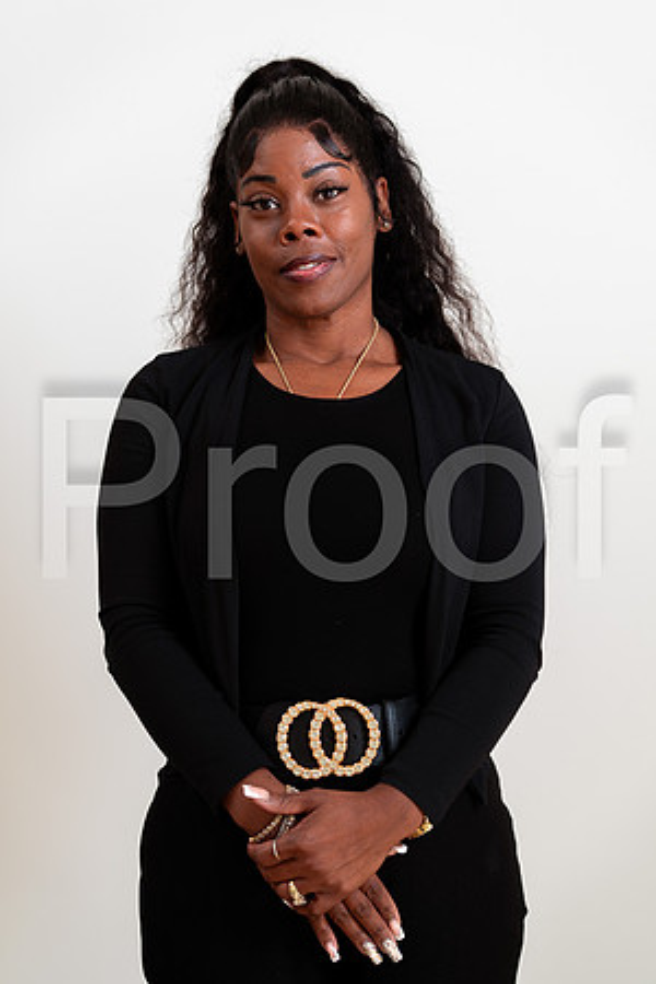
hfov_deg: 16.1
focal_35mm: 85
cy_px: 492
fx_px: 2323
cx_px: 328
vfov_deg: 23.9
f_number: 2.5
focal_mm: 85
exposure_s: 1/160
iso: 50
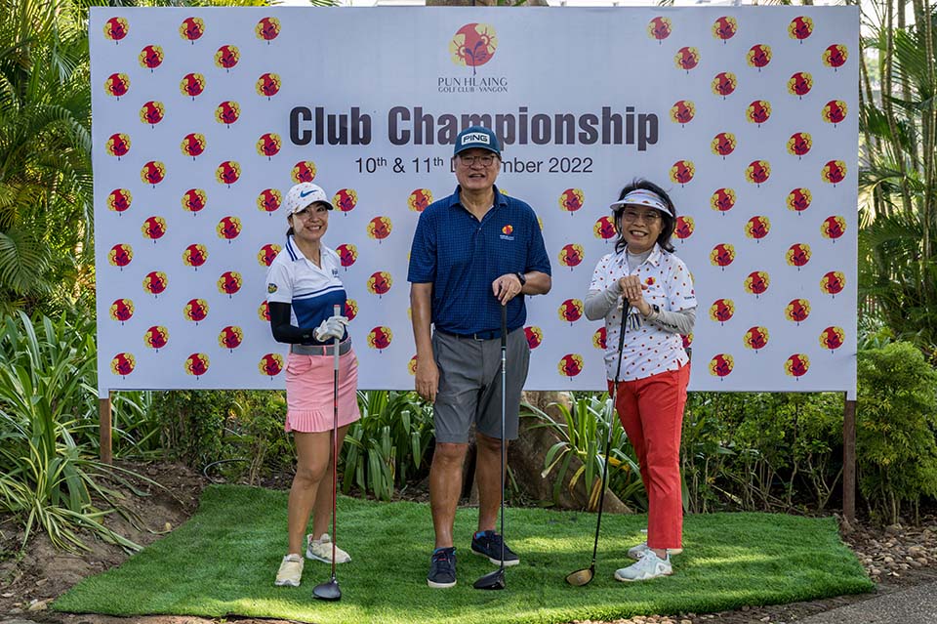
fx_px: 1145
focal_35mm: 44
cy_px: 312
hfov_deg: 44.5
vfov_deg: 30.5
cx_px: 468
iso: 900
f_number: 6.3
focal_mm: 44
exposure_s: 1/400
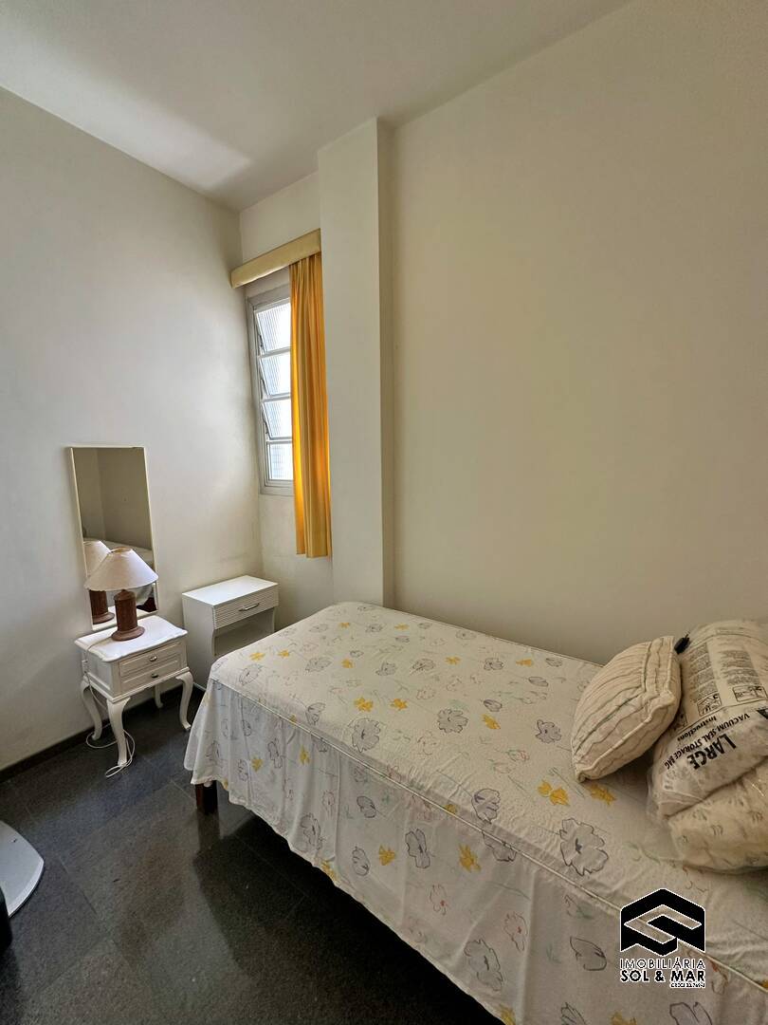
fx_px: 414
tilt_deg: -8.0
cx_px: 384
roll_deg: +0.4
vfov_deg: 102.1
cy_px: 512
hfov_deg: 85.7
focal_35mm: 14
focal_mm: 2.22
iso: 200
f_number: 2.2
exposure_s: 1/120
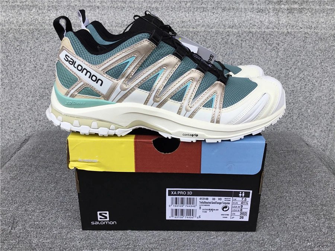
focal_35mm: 31
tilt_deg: -21.9
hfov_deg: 58.4
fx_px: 300
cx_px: 168
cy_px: 126
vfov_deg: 45.4
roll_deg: -0.3
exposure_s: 1/403
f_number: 2.4
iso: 25
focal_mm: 3.3
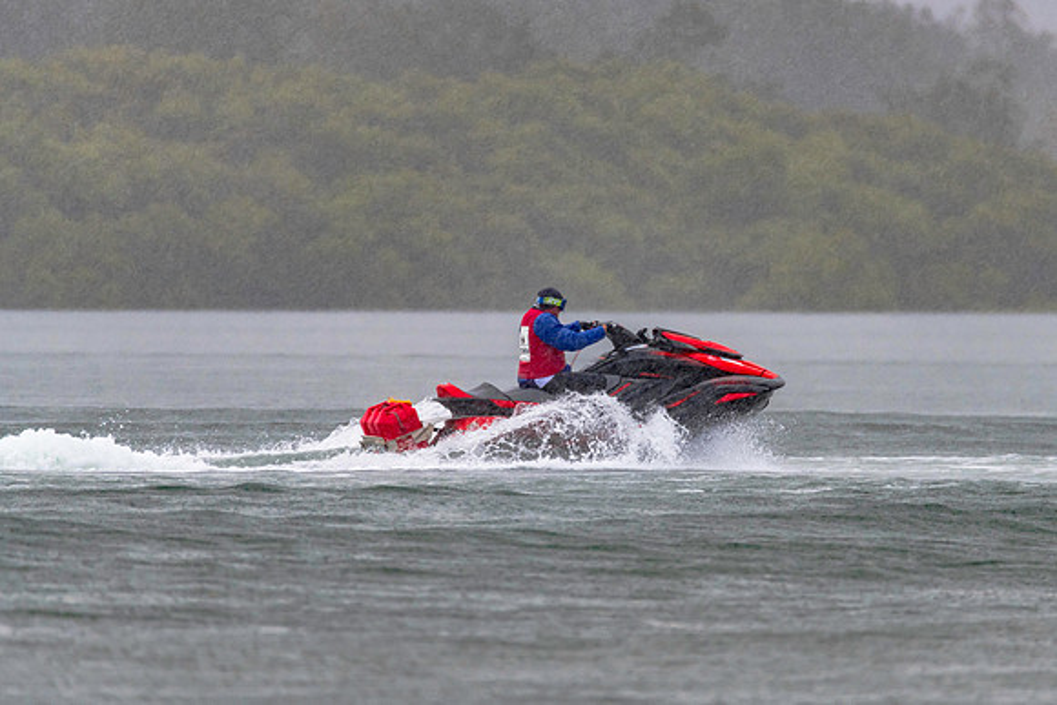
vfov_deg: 2.0
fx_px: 20176
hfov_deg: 3.0
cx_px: 576
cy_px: 335
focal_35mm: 687
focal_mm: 600
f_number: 6.3
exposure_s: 1/500
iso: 800
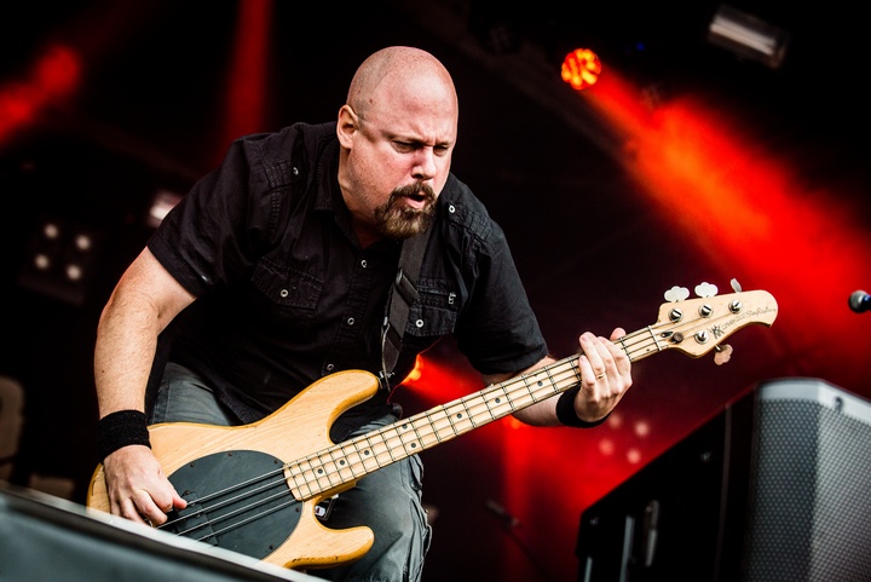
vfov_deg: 16.7
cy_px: 291
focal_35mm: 82
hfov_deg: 24.7
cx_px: 436
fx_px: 1985
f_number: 4
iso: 800
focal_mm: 82
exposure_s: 1/500
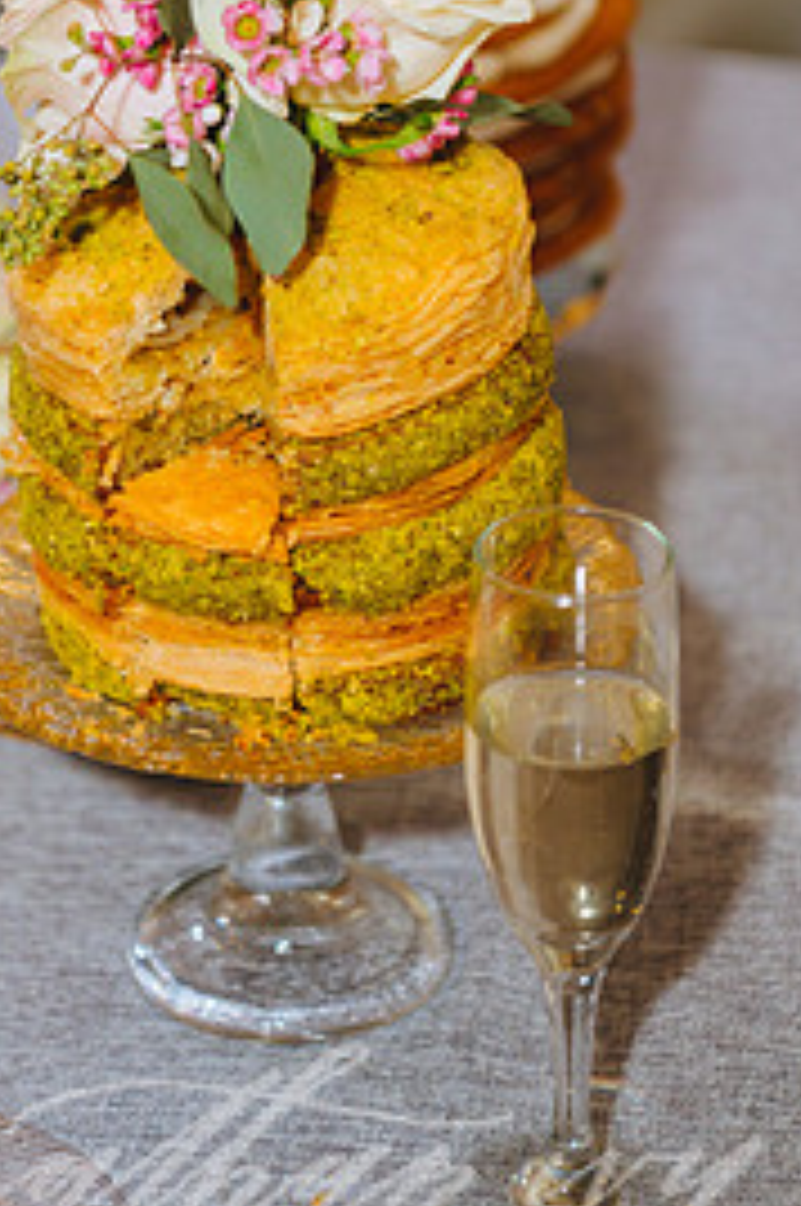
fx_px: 3480
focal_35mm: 104
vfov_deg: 19.6
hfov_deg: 13.1
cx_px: 236
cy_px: 346
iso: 2000
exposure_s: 1/80
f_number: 2.8
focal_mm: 62
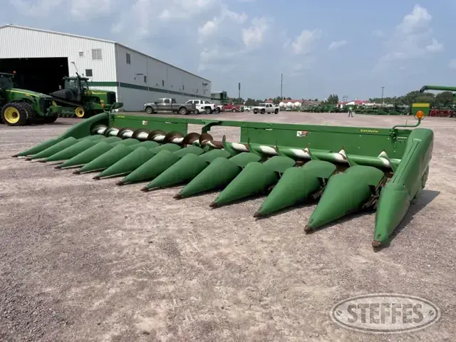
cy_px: 171
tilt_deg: -9.2
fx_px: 343
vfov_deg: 53.1
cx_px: 228
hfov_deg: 67.3
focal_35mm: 26
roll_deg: +2.2
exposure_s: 1/4831
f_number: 1.6
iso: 32
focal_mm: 4.2
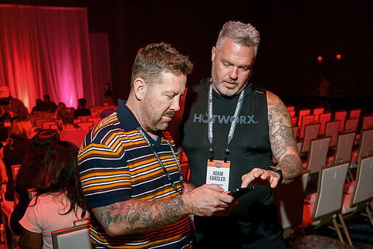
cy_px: 143
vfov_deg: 31.8
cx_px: 207
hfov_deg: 46.3
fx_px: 435
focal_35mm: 42
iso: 1250
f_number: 4
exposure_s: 1/160
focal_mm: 35
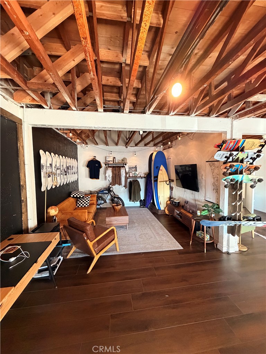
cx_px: 133
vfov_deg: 102.1
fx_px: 143
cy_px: 177
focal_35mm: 14
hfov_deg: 85.7
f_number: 2.2
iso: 640
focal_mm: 2.22
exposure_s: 1/60
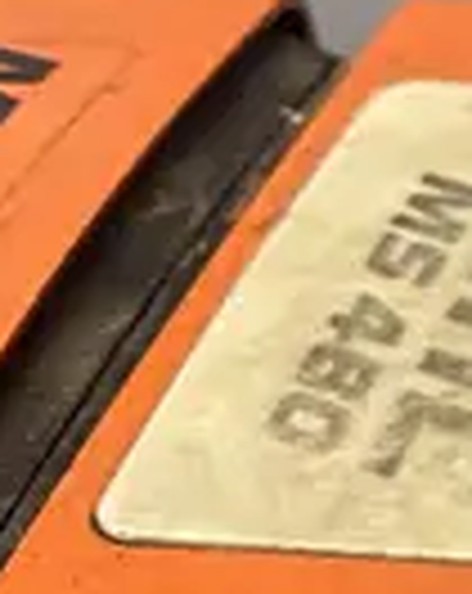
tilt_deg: -37.6
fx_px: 3189
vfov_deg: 10.5
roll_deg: -0.7
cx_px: 2185
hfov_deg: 6.2
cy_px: 621
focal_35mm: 182
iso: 160
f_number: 1.78
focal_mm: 6.86
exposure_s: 1/100
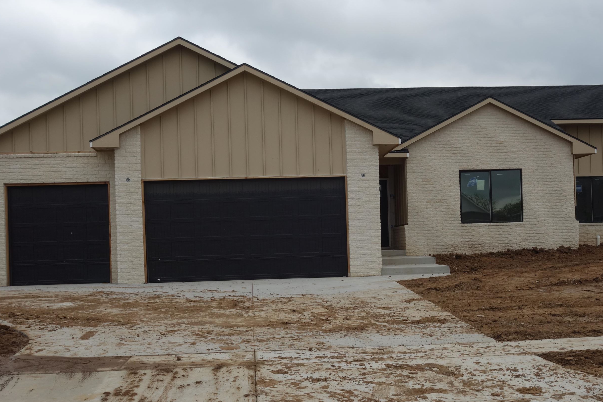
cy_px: 229
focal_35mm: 52
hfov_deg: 38.2
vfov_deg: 26.0
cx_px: 328
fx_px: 871
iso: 125
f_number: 5.6
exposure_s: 1/200
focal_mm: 15.1
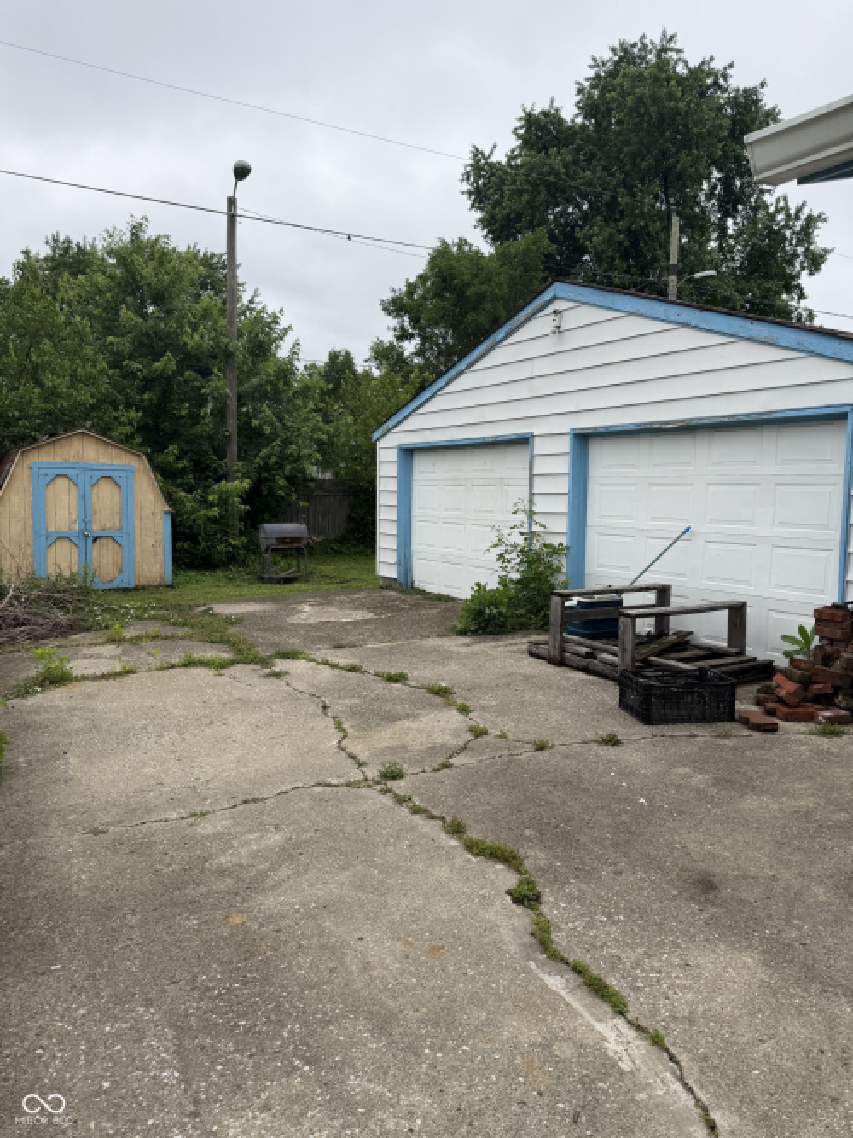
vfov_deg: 71.6
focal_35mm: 24
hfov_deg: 56.8
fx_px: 789
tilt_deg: -5.1
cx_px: 426
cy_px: 569
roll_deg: -0.6
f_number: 1.78
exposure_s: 1/3584
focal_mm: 6.76
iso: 80
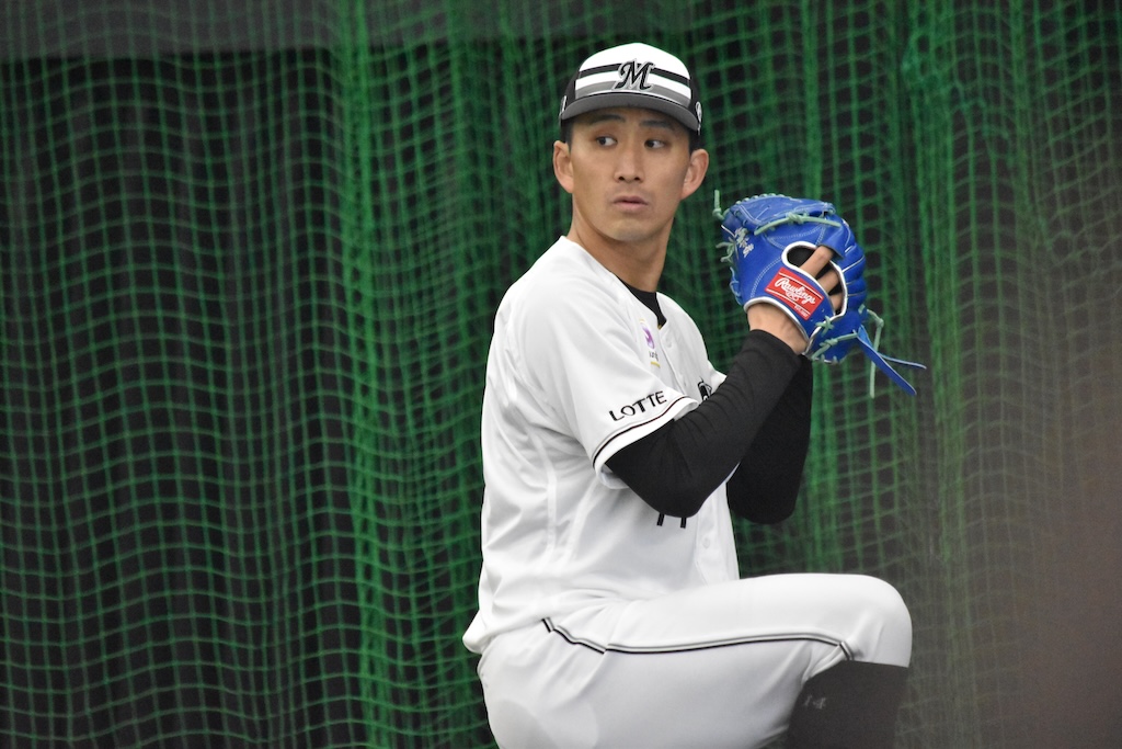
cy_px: 374
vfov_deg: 3.1
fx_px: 14026
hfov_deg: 4.6
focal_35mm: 450
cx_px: 561
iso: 10000
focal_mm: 300
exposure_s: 1/1250
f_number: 5.6
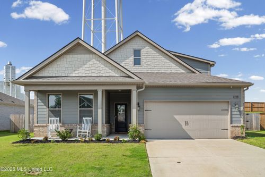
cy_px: 88
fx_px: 235
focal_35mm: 32
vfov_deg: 41.1
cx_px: 132
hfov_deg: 58.7
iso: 1000
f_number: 8
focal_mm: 32
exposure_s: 1/1000
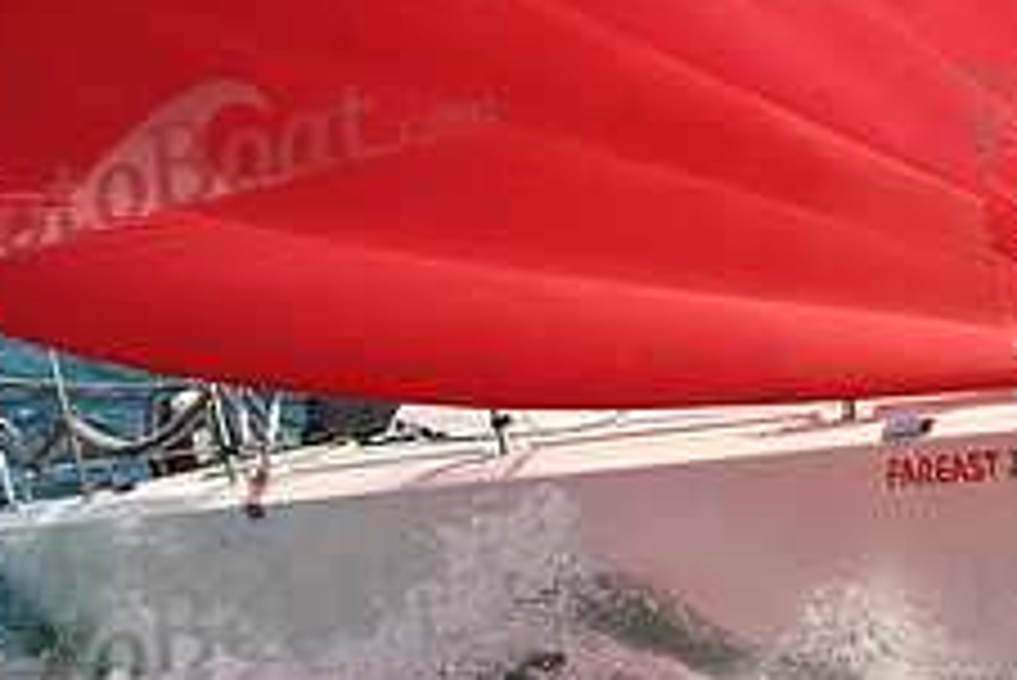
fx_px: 7604
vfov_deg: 5.1
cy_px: 345
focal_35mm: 269
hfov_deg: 7.6
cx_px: 734
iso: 320
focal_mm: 105
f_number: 8
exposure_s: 1/1250
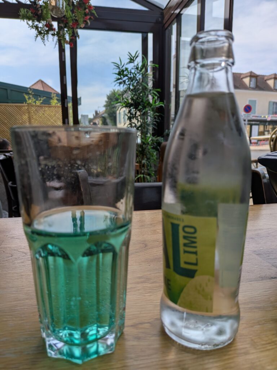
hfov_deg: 56.8
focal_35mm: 24
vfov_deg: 71.6
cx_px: 138
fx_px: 256
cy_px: 185
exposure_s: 1/1898
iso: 33
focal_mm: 4.53
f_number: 1.7
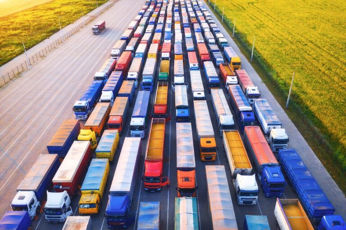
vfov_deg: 46.3
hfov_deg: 65.5
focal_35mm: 28
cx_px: 173
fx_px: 269
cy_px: 115
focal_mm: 10.26
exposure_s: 1/40
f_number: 3.5
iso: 100
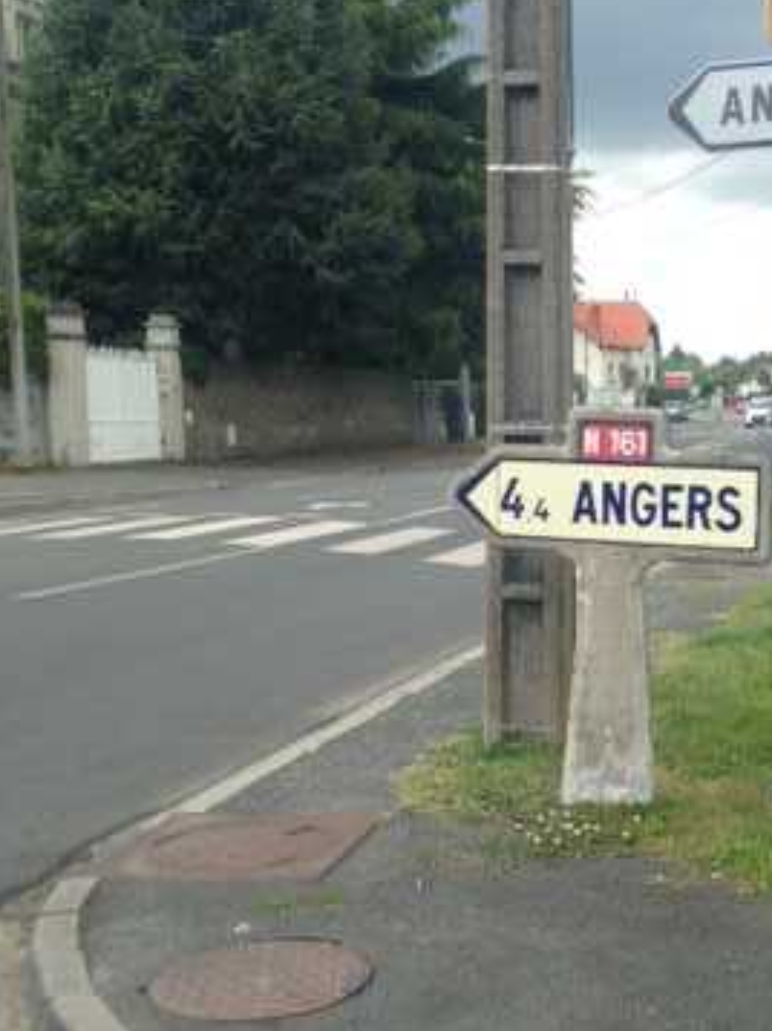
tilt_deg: -10.1
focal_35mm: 59
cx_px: 619
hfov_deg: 24.4
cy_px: 674
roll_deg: -0.7
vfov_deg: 32.5
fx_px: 1757
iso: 50
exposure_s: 1/733
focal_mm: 4.12
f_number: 2.4
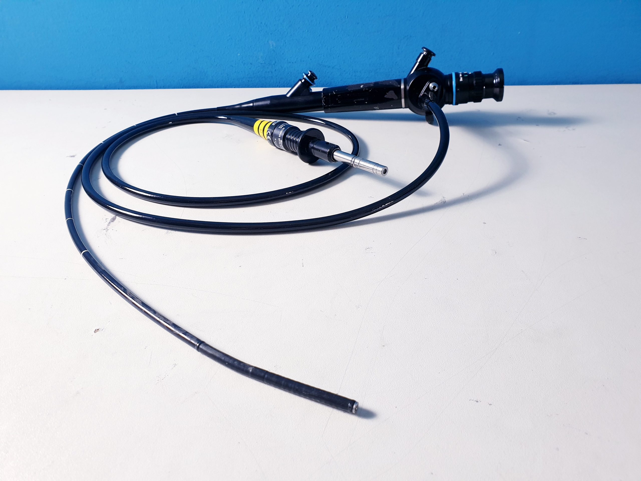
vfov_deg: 53.1
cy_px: 240
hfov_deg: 67.3
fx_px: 481
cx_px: 320
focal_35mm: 26
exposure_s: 1/50
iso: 160
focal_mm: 4.3
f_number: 2.4
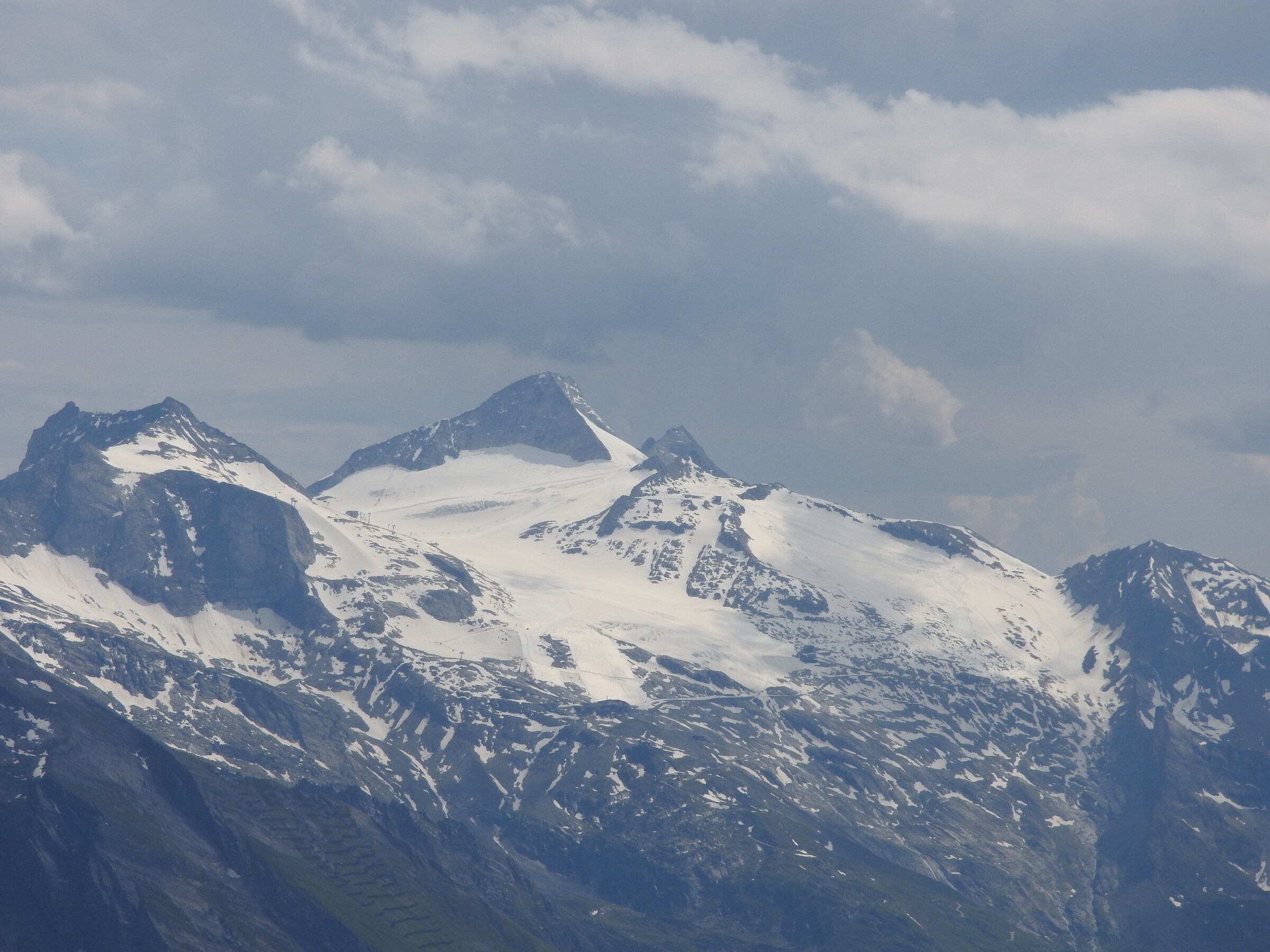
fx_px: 6604
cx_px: 635
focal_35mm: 180
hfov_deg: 11.0
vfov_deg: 8.2
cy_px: 476
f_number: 5.3
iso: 100
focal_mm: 32.2
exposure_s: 1/1600
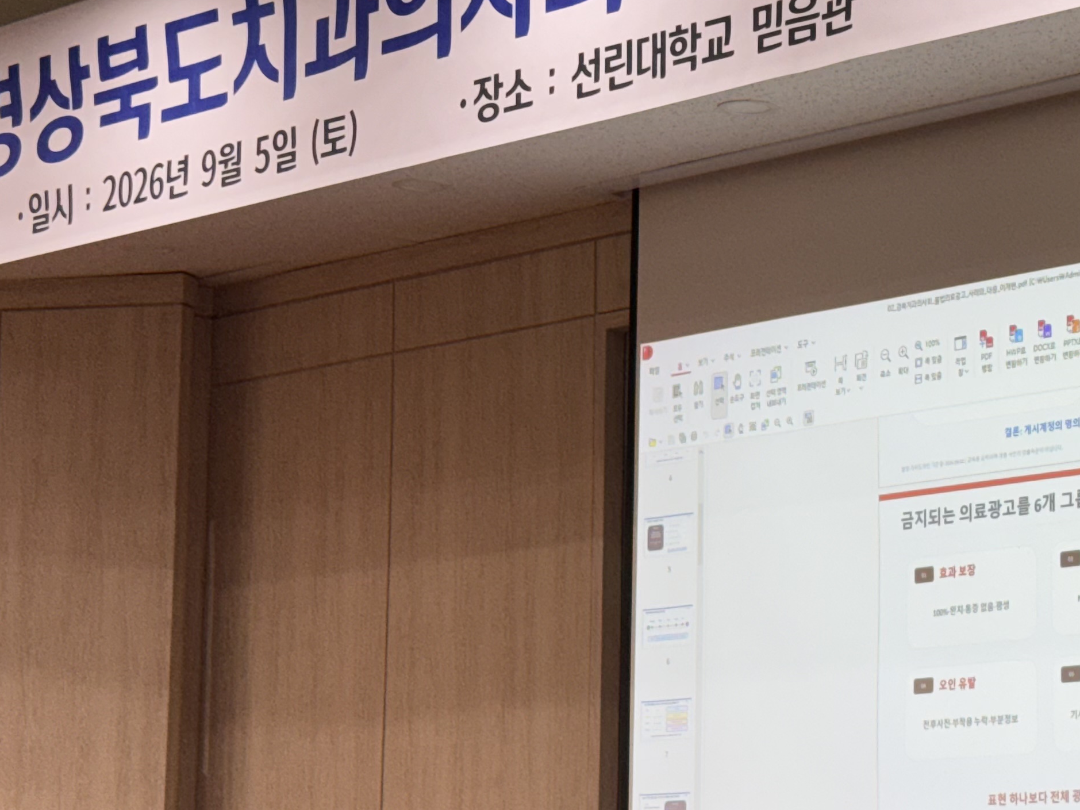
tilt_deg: +9.2
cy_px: 410
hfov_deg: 18.5
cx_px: 1110
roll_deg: +0.5
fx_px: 3213
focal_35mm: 103
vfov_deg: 14.4
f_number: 1.78
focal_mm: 6.76
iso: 80
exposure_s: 1/120
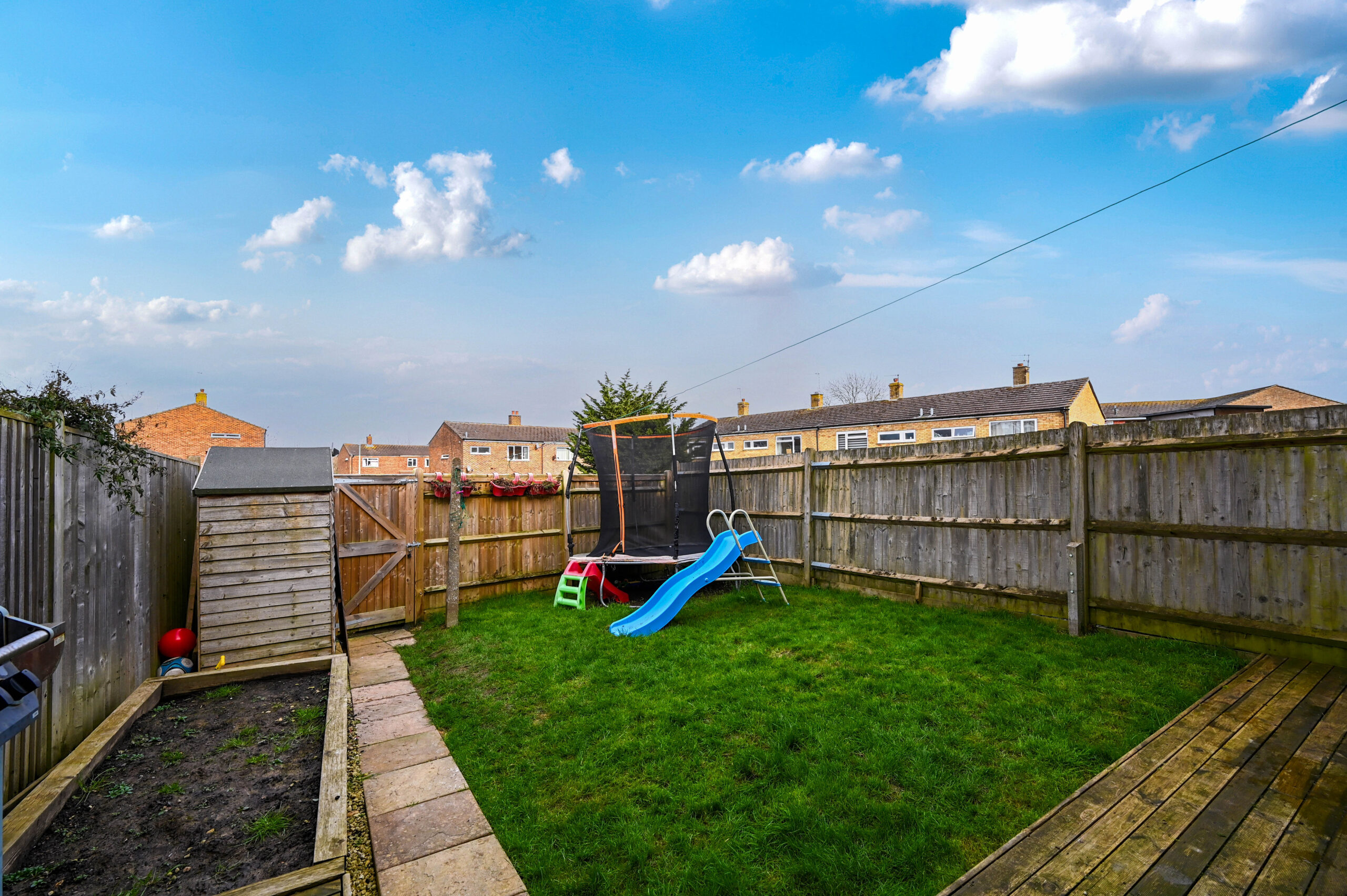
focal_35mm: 14
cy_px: 448
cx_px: 674
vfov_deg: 81.1
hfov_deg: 104.3
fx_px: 523
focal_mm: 14
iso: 250
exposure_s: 1/200
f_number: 8
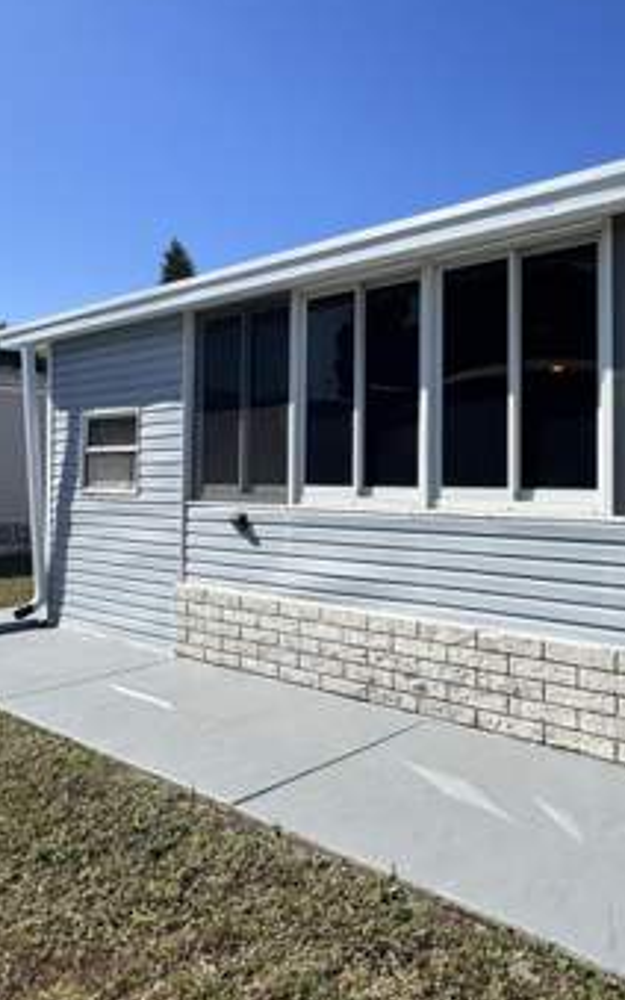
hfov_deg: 42.4
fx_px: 763
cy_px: 454
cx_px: 507
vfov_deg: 66.3
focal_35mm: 28
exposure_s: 1/2770
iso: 50
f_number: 2.2
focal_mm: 2.22
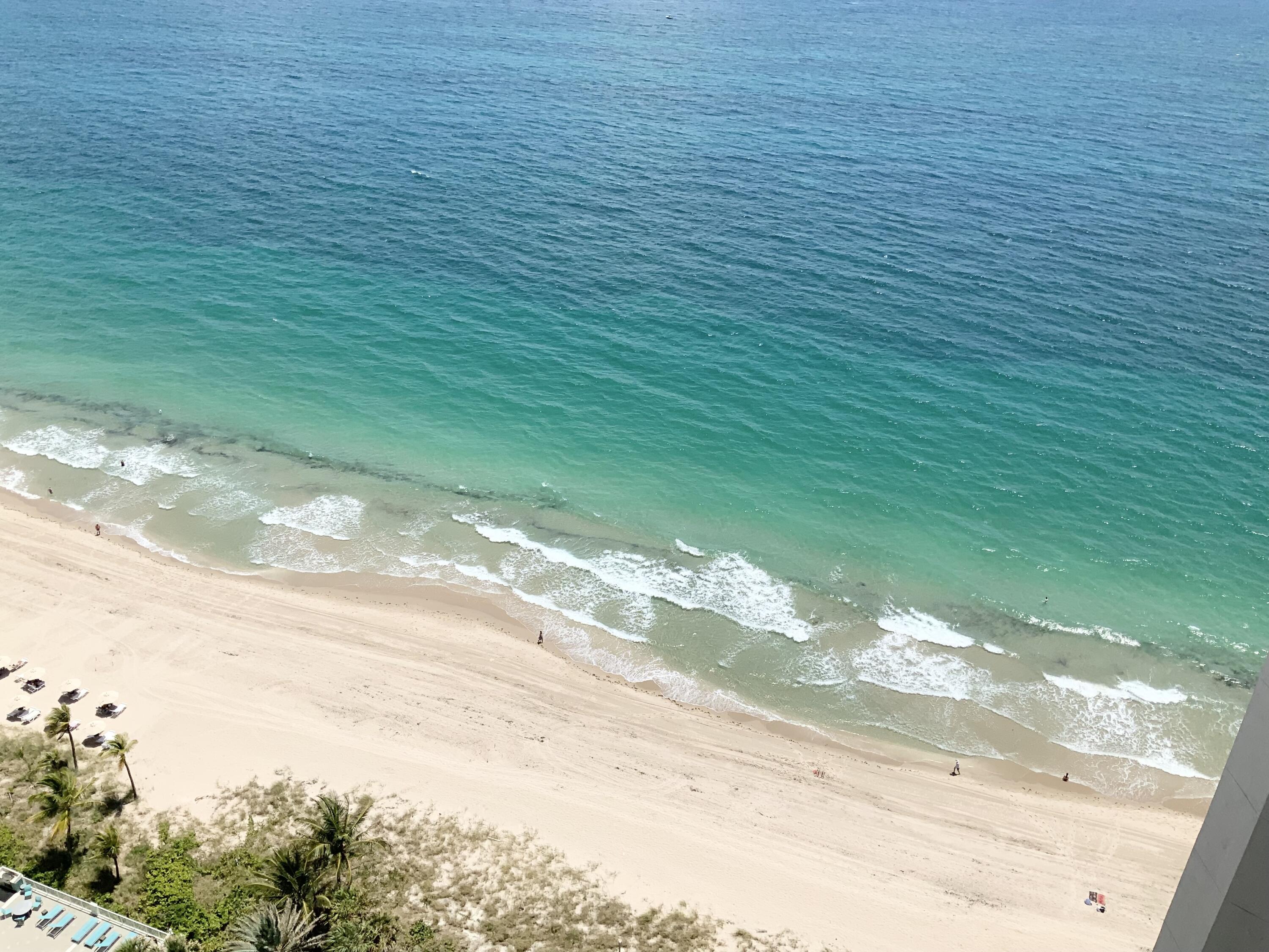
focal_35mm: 29
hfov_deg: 61.7
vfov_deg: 48.2
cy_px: 476
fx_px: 1063
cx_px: 634
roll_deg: -2.6
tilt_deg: -29.2
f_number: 1.8
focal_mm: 3
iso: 20
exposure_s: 1/3322
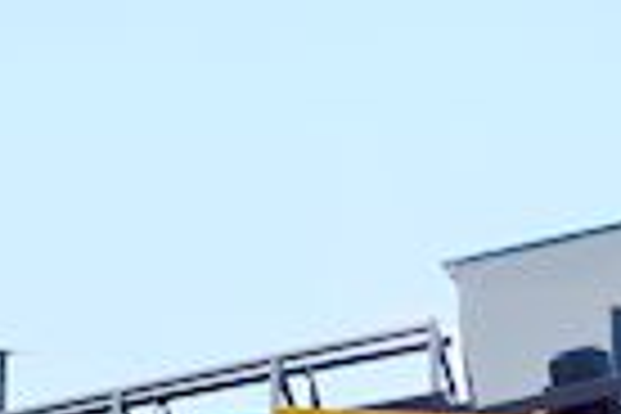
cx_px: 441
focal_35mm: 167
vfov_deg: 8.1
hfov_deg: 12.3
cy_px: 610
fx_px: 2881
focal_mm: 22
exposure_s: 1/500
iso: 400
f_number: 11
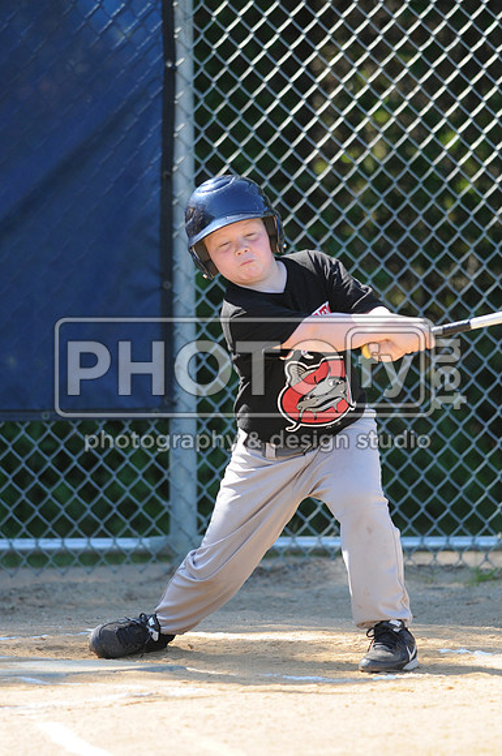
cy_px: 378
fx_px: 9440
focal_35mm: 450
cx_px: 251
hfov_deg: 3.0
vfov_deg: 4.6
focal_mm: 300
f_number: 4
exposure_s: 1/800
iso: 400
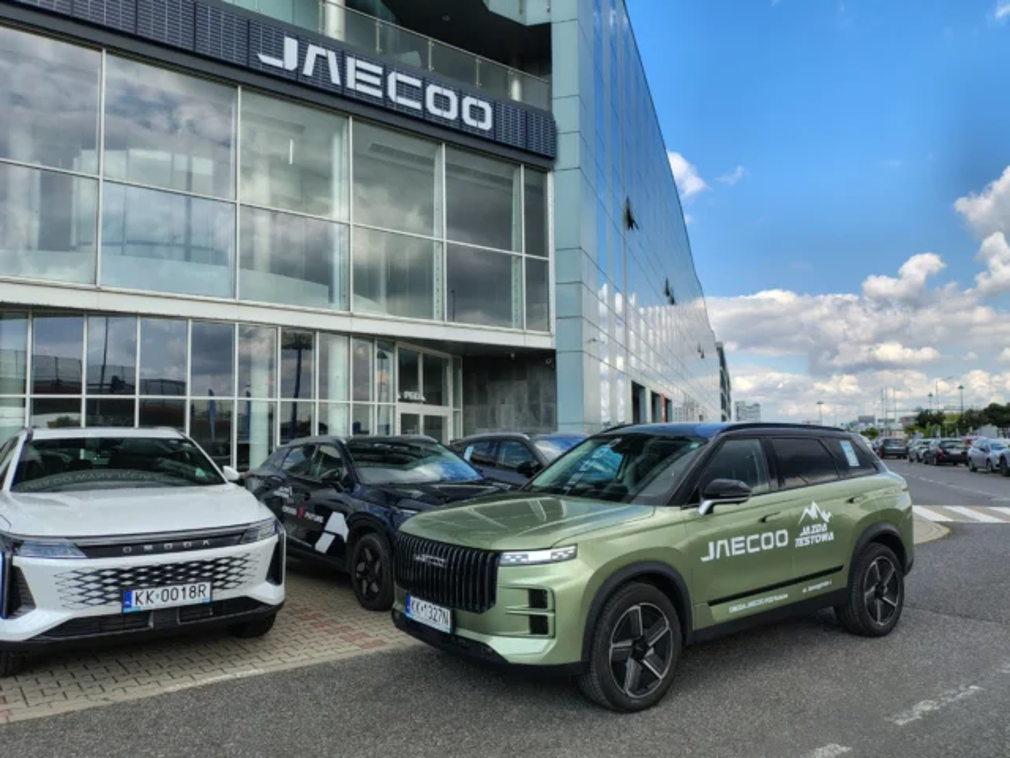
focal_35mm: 25
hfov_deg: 69.4
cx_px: 505
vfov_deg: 54.9
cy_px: 379
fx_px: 729
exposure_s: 1/848
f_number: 1.7
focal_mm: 4.71
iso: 145
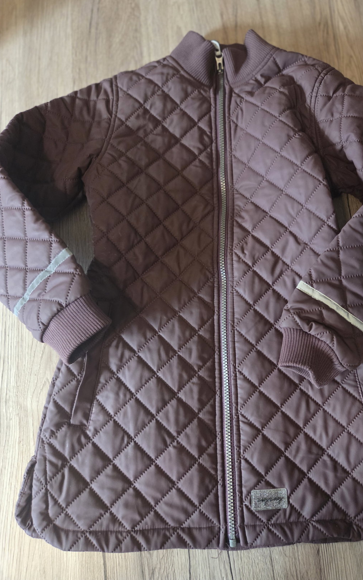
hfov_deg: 48.9
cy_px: 291
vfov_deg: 72.5
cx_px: 222
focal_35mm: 25
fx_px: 396
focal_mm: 5.4
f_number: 1.8
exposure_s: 1/100
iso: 1250
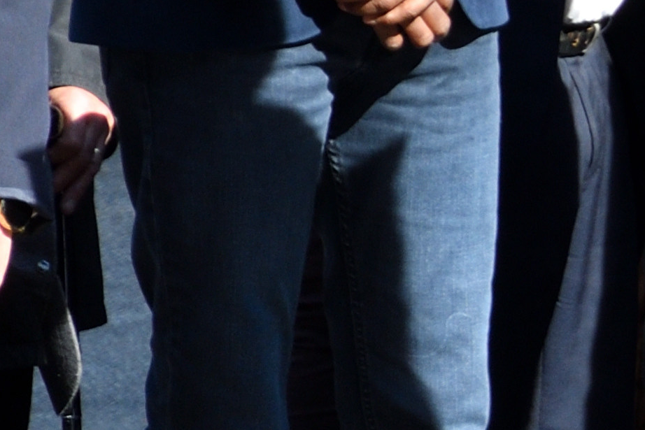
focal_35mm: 634
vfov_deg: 2.2
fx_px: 11360
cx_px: 1947
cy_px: 40
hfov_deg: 3.2
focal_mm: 70
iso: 200
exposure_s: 1/320
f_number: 5.6
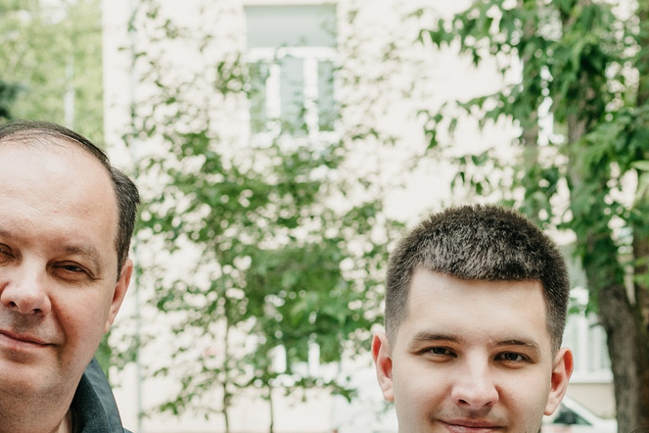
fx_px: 2506
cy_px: 623
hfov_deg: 14.7
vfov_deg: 9.6
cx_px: 517
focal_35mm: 139
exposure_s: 1/200
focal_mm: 35
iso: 125
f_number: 4
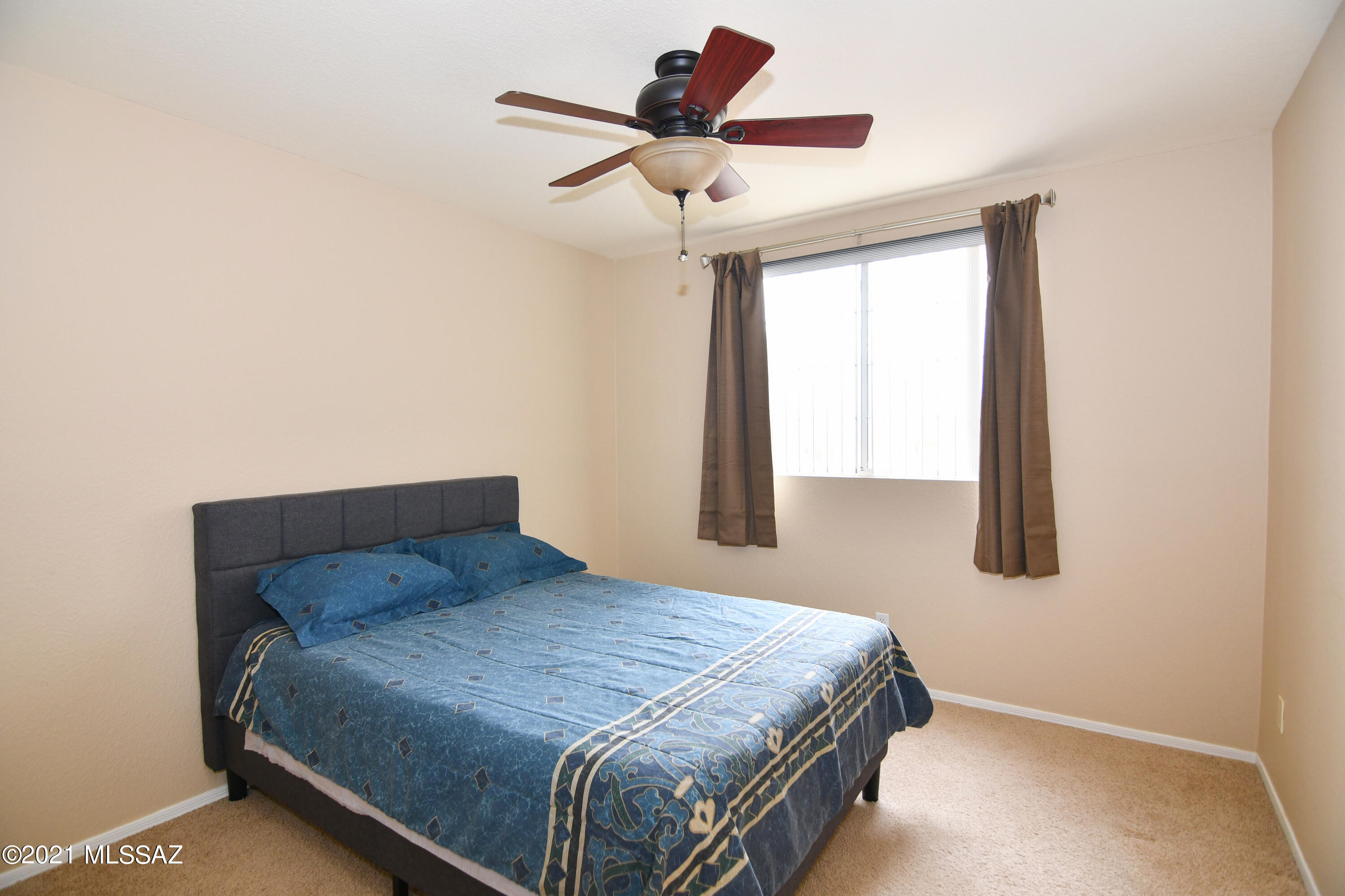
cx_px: 672
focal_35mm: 16
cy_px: 448
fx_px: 598
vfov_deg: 73.7
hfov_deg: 96.7
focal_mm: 11
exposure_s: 1/60
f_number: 4
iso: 360
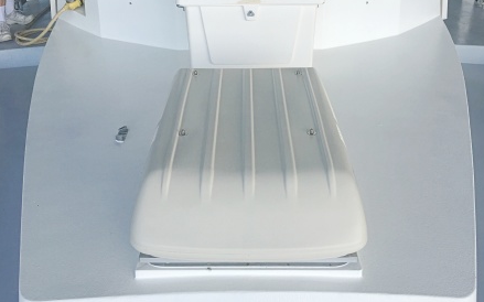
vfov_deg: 29.4
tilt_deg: -20.6
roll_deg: -0.9
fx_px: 554
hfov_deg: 47.2
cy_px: 35
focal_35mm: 42
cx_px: 244
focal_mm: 4.15
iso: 25
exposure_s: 1/615
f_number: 2.2
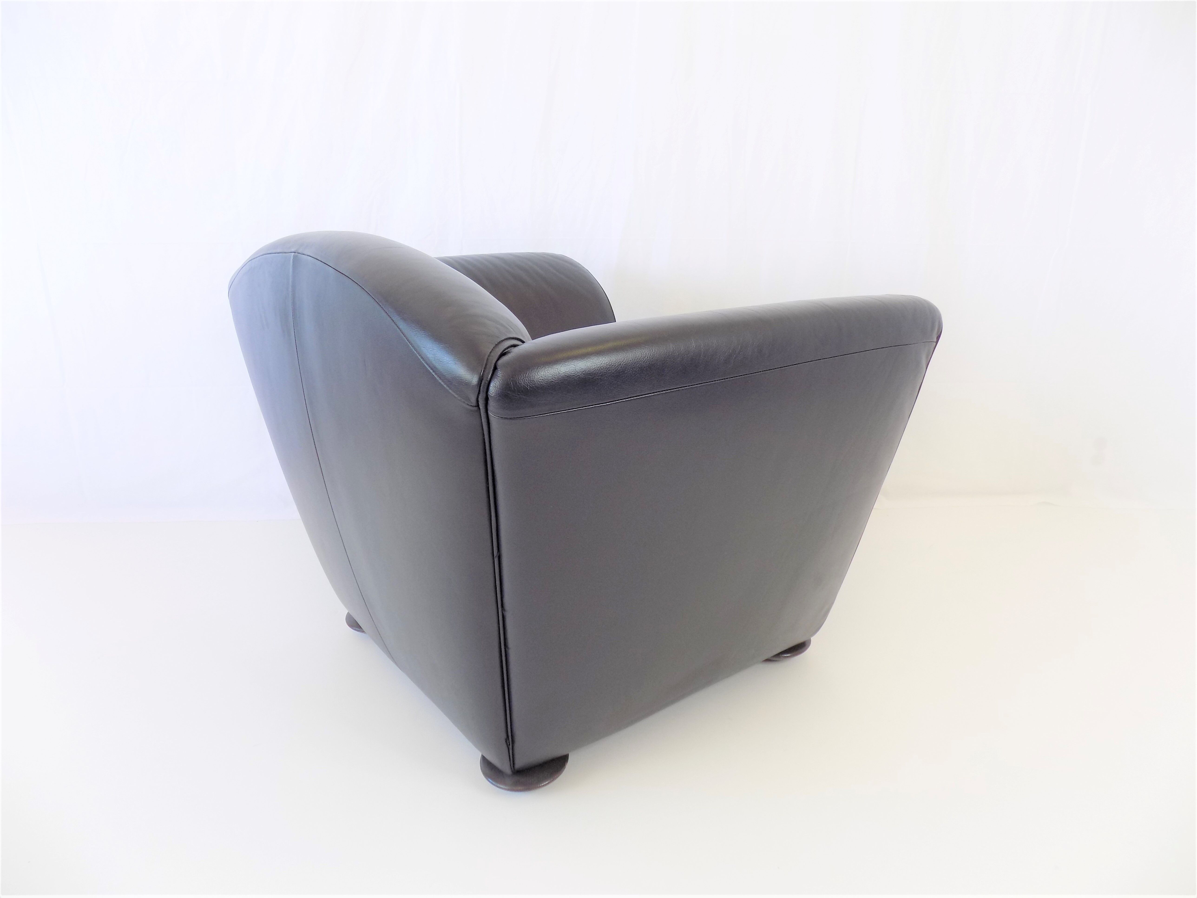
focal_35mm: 23
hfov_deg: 73.9
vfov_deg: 58.9
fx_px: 795
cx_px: 598
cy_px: 449
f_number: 3.1
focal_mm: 4
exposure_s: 1/30
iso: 80
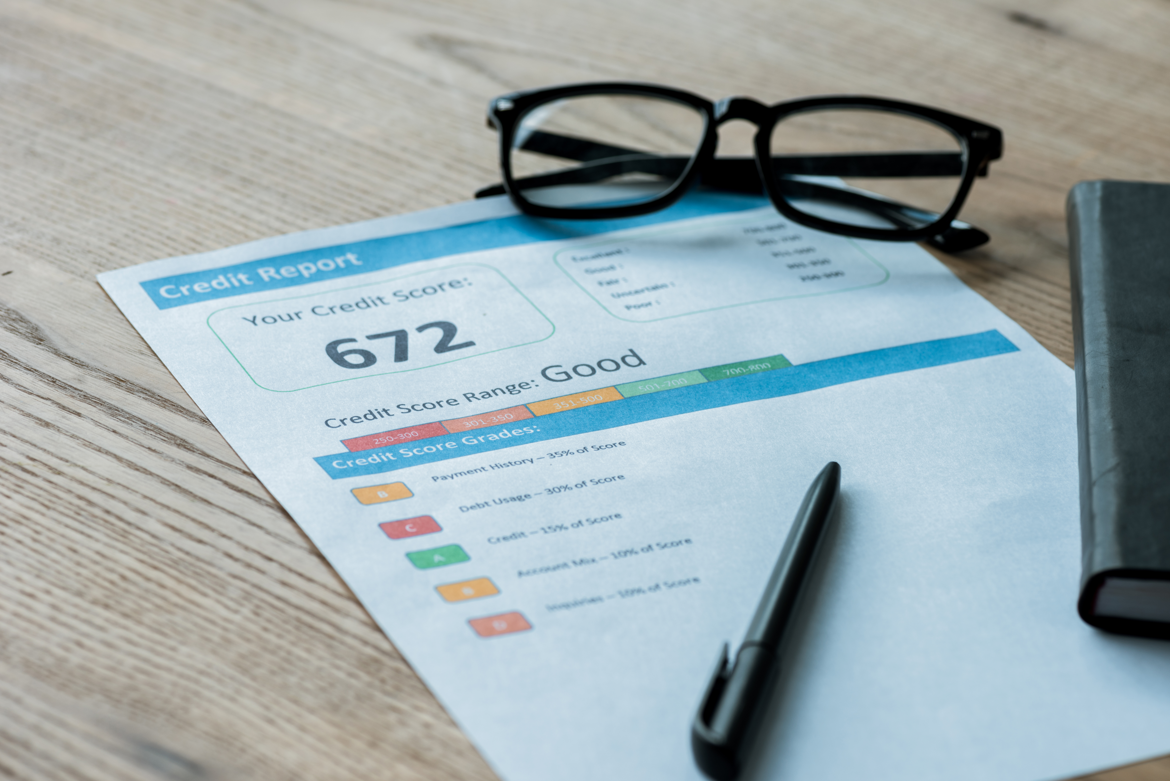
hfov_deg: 19.5
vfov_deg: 13.1
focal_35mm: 105
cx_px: 585
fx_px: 3413
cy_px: 390
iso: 100
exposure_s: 1/25
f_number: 9
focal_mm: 105
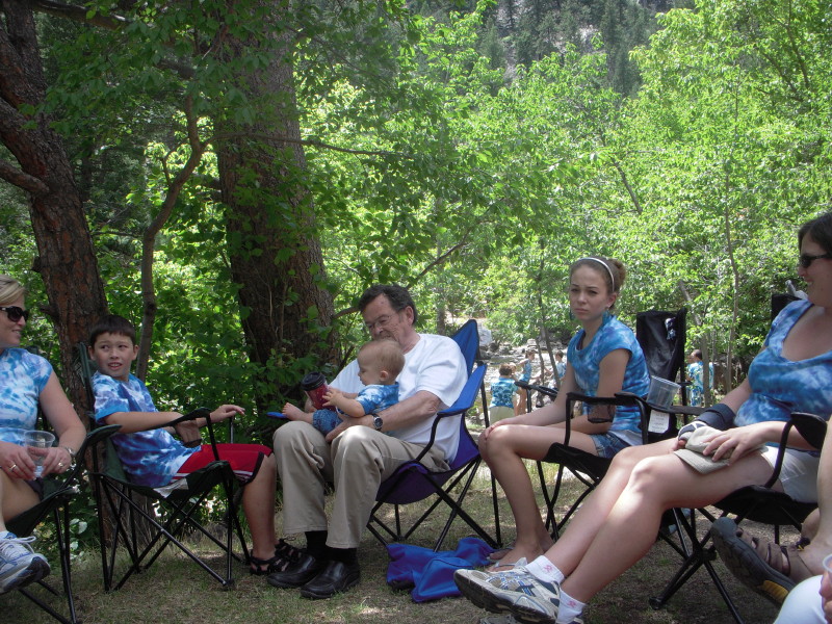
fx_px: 913
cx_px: 416
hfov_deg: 49.0
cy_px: 312
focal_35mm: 38
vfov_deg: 37.7
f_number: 3.3
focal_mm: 6.3
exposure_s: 1/250
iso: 100
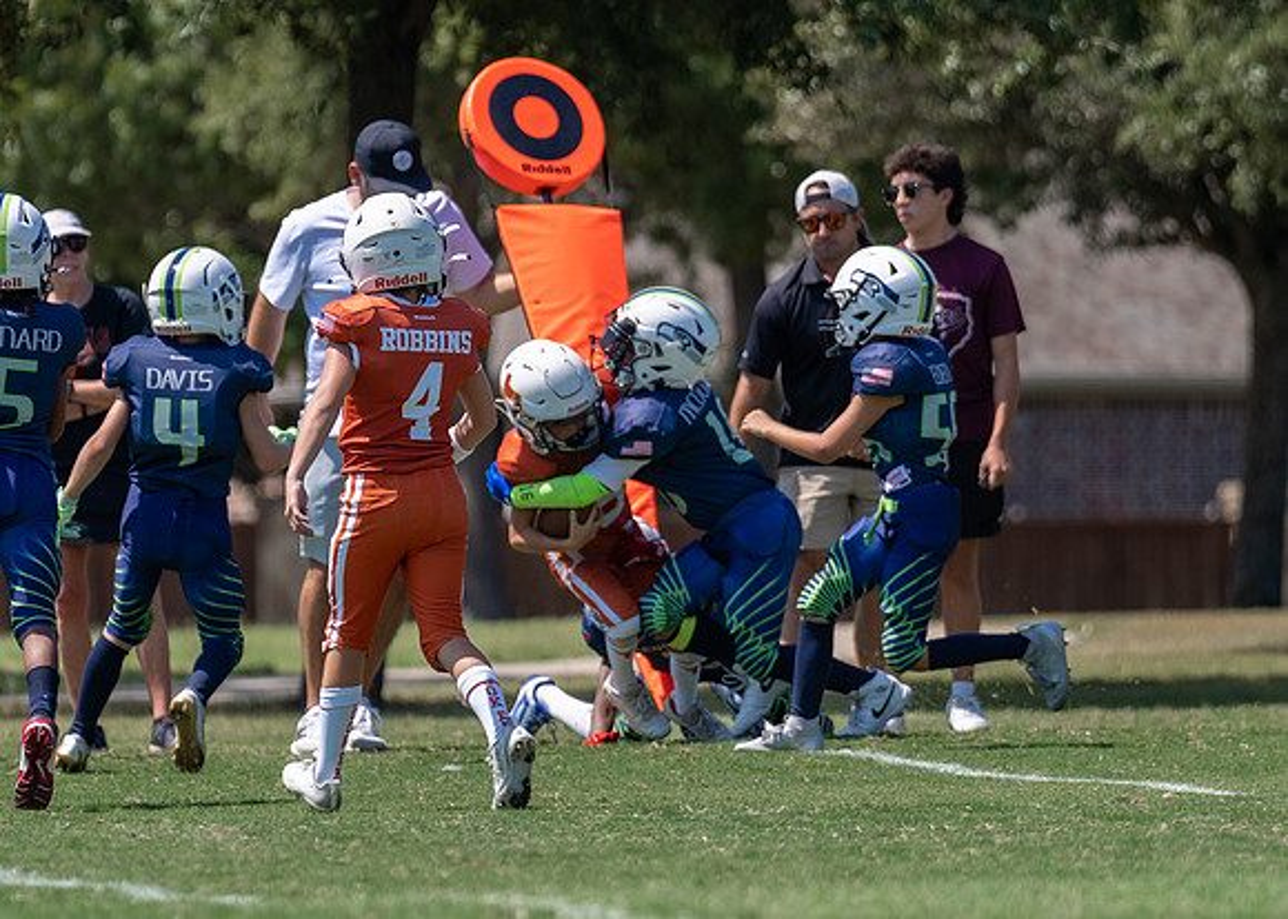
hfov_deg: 3.9
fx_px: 18713
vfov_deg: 2.8
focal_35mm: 512
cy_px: 394
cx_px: 525
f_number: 3.2
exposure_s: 1/1600
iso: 100
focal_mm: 200
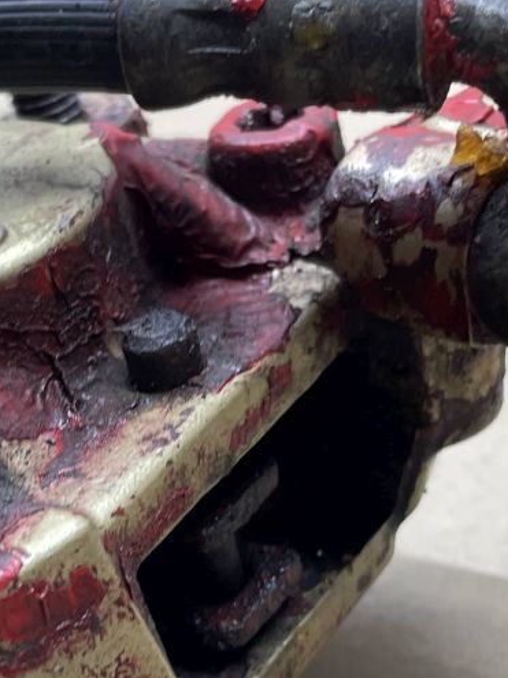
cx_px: 185
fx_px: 1644
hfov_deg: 17.5
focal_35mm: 84
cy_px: 608
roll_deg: +16.3
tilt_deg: -34.4
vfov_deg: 22.7
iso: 125
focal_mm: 4.2
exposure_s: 1/100
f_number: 1.6
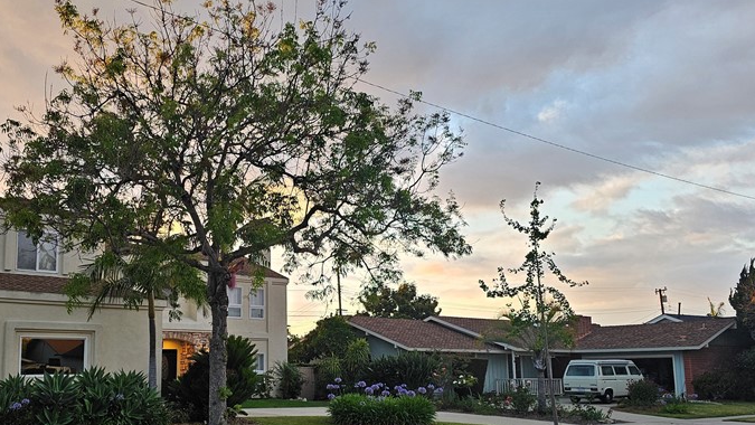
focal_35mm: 38
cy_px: 262
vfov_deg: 31.1
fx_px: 761
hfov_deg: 52.0
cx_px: 264
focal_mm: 6.3
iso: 64
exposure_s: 1/120
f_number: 1.7
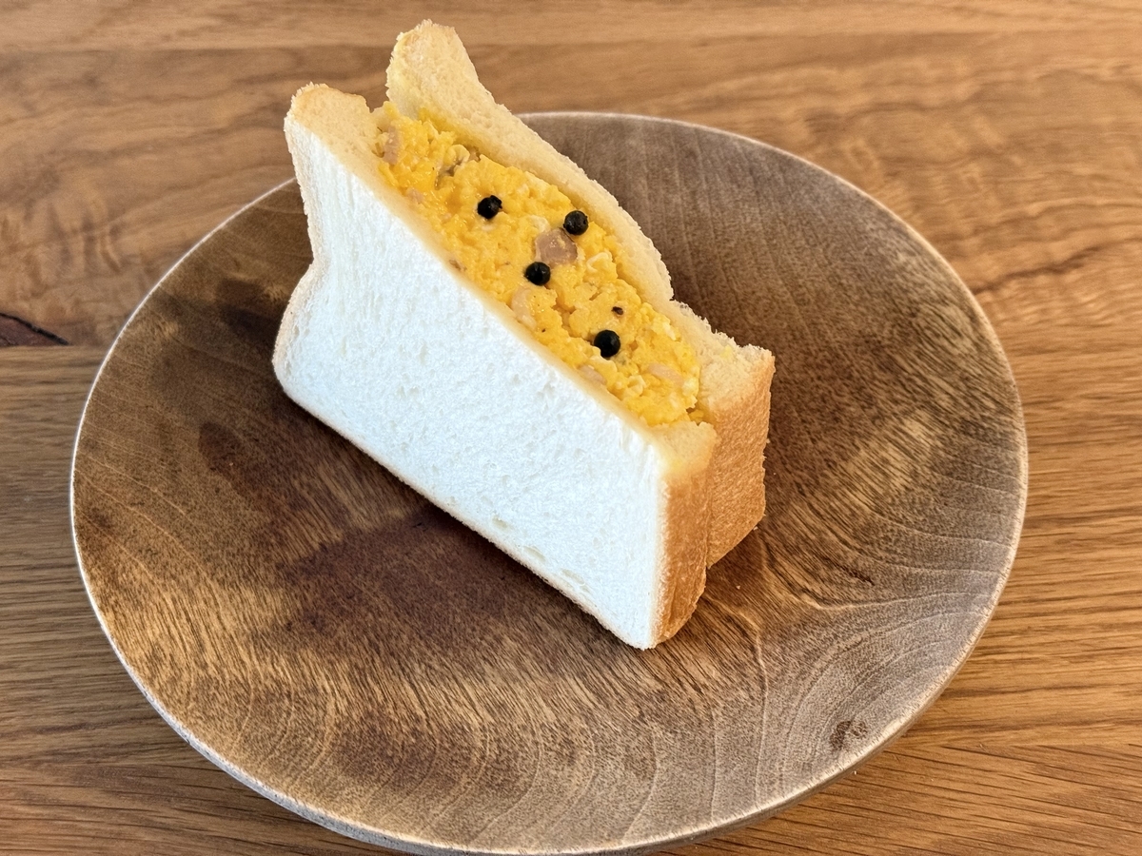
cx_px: 571
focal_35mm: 48
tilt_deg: -50.7
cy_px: 428
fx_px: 1584
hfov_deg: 39.7
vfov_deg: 30.3
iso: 250
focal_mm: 6.76
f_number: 1.78
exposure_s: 1/33
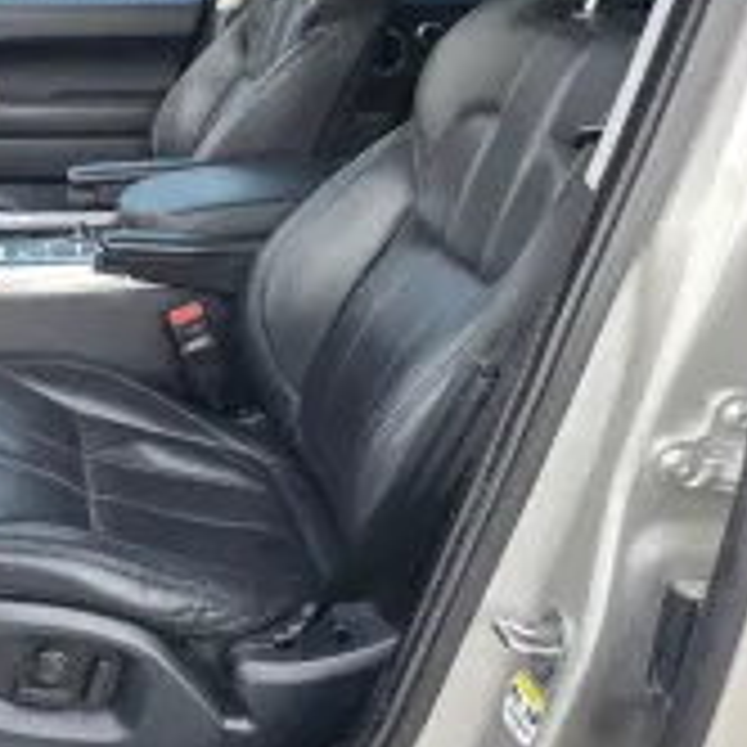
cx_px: 32
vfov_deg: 38.3
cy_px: 324
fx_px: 1074
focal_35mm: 44
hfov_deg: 35.3
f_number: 1.7
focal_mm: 6.25
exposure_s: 1/180
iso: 125
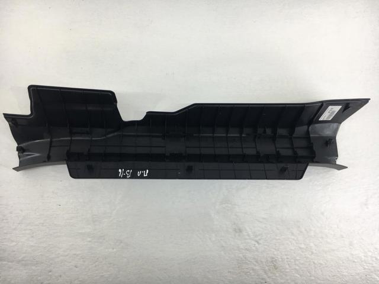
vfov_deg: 48.2
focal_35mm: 29
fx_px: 318
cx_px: 190
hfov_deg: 61.7
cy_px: 142
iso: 25
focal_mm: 4.15
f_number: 2.2
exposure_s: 1/50
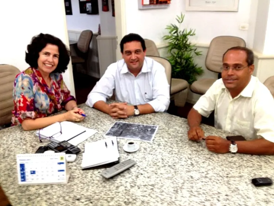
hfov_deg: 52.6
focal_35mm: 35
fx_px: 277
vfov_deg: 40.7
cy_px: 103
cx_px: 137
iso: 100
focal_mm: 4.28
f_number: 2.4
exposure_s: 1/20
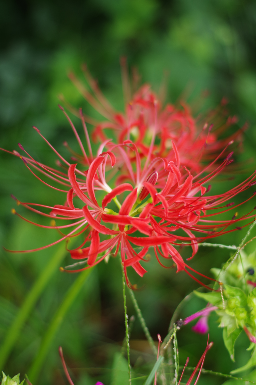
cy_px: 192
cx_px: 128
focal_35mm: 75
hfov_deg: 18.2
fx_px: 800
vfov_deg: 27.0
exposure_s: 1/125
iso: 100
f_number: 1.8
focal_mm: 50
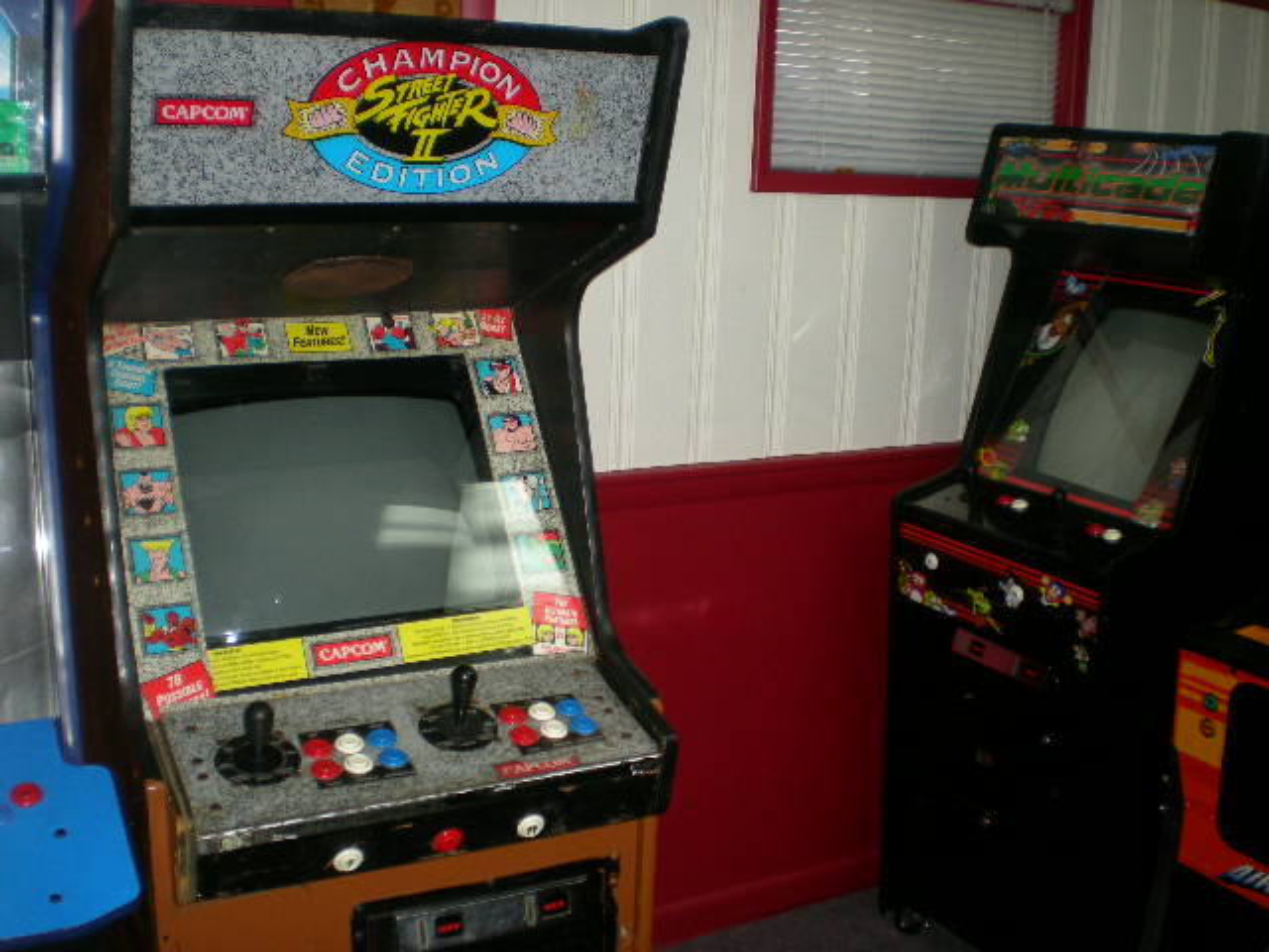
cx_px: 634
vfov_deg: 37.7
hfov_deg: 49.0
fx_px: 1393
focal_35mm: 38
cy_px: 476
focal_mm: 6.3
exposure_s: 1/84.8
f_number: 3.1
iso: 96
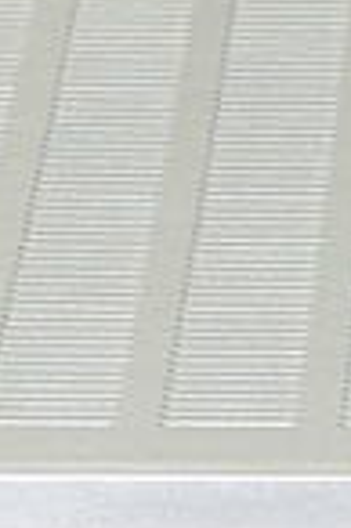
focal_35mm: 849
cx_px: 742
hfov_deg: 1.6
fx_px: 12445
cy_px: 633
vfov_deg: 2.4
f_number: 5.2
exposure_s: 1/2
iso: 100
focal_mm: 22.3
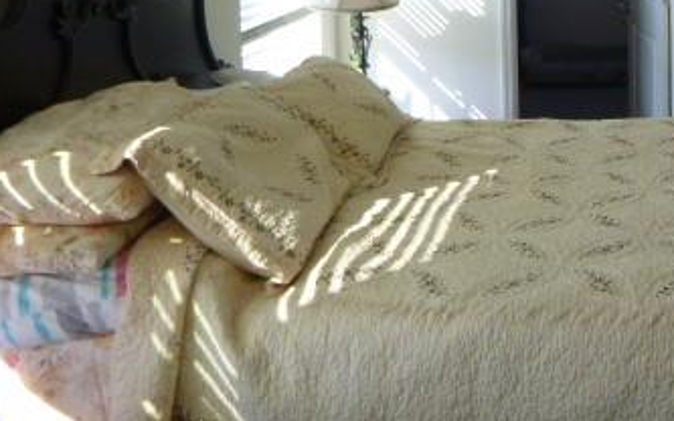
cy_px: -57
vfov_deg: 23.6
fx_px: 937
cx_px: 640
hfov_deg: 36.4
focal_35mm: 51
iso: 200
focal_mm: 4.5
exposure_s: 1/60
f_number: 3.9
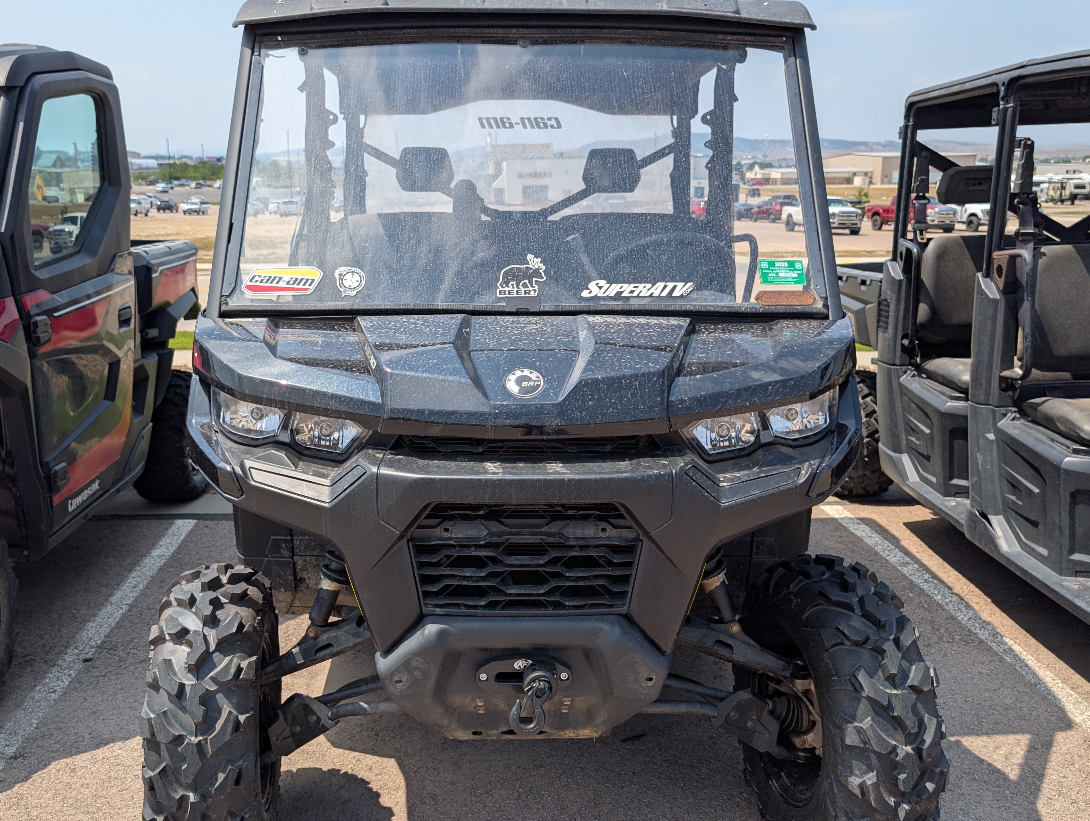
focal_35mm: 30
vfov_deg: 46.9
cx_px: 538
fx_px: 946
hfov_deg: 59.9
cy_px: 433
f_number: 1.68
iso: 24
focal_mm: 6.9
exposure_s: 1/1080
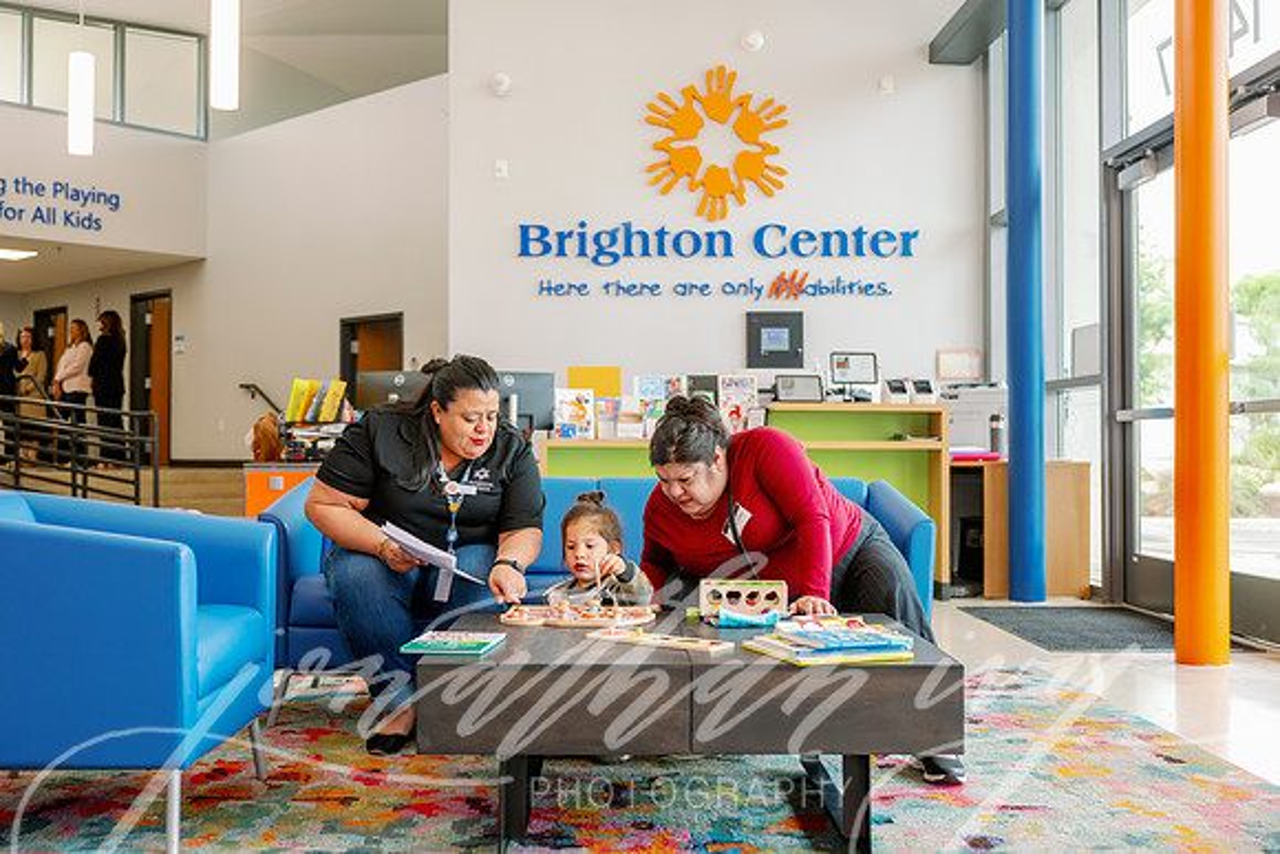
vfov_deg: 36.0
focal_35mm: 37
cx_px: 640
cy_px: 427
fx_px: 1316
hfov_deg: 51.9
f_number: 2.8
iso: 640
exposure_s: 1/200
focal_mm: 37
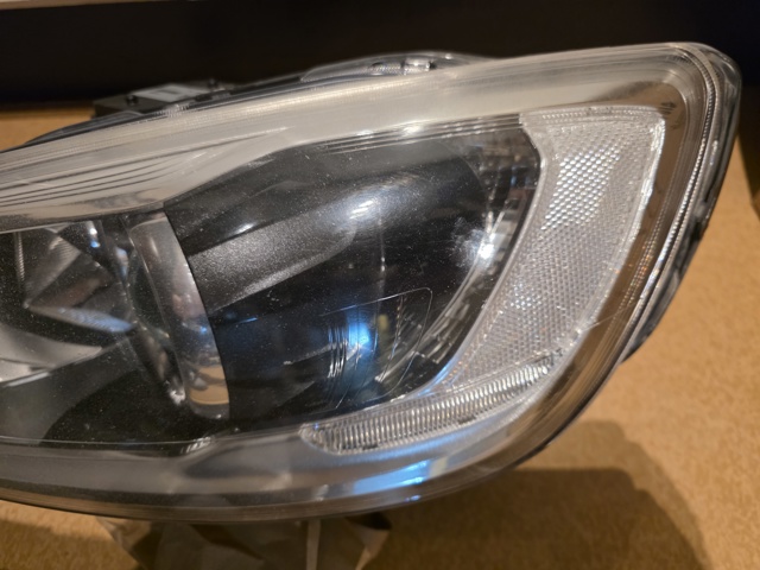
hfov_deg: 73.9
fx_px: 505
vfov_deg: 58.9
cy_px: 285
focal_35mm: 23
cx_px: 380
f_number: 1.7
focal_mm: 6.3
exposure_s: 1/100
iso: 640
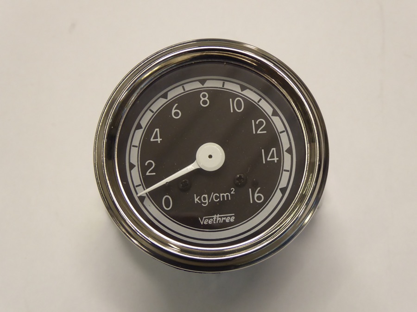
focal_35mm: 91
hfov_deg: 21.5
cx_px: 208
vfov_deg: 16.2
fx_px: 1096
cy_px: 156
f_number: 4.8
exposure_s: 1/40
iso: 400
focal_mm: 15
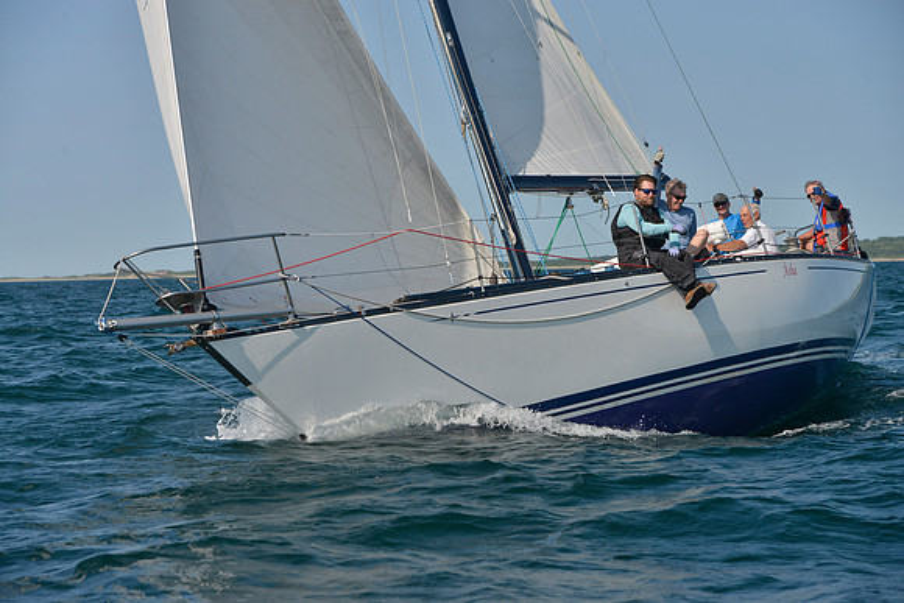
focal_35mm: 105
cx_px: 452
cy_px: 302
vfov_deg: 13.0
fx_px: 2637
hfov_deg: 19.5
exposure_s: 1/1000
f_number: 7.1
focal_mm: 105
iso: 400
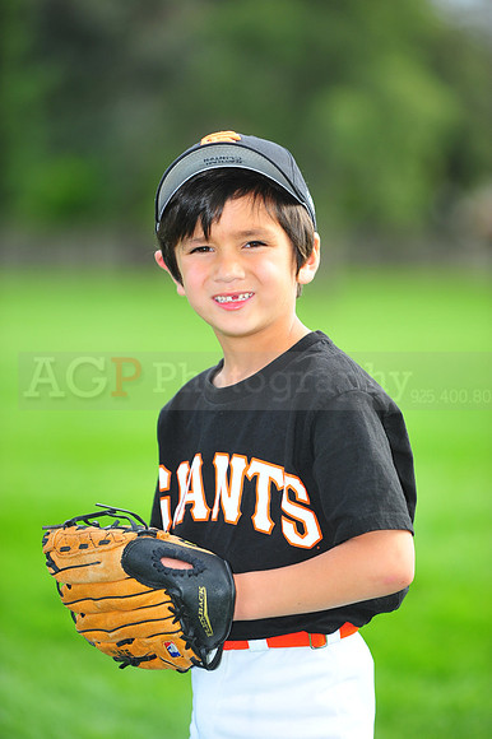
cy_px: 370
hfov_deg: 8.3
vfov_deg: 12.5
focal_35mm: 165
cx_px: 246
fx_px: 3386
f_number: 4
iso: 400
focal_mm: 165
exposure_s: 1/1000
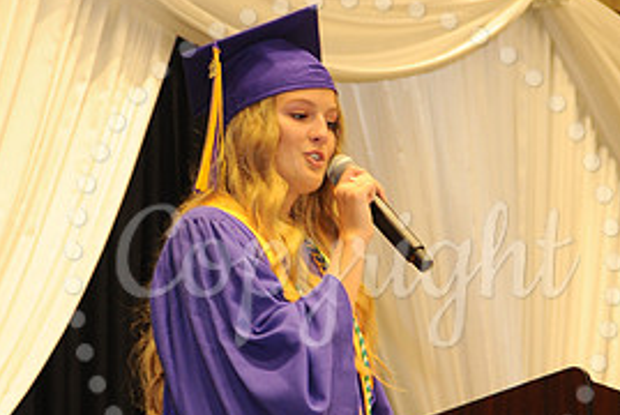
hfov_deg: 9.1
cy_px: 267
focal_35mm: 226
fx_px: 3896
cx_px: 343
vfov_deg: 6.1
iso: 1250
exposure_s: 1/60
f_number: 5.6
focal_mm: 105
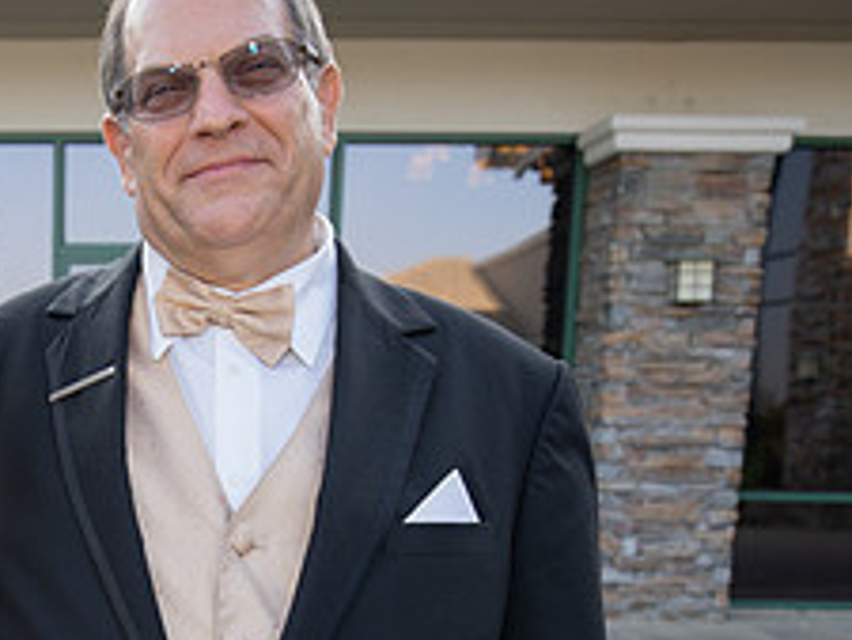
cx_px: 15
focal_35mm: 47
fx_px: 1157
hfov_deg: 36.6
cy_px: 600
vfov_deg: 29.4
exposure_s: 1/250
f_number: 5.6
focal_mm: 19
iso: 320
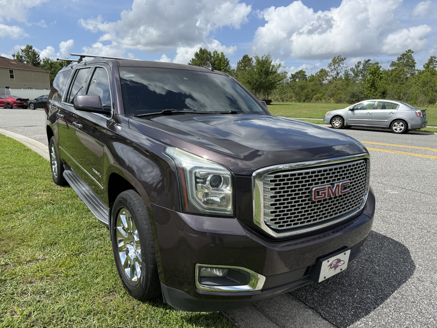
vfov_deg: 56.8
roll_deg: -0.7
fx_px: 303
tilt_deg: -11.5
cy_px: 164
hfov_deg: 71.6
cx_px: 218
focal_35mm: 24
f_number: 1.78
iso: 100
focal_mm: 6.76
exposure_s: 1/5319
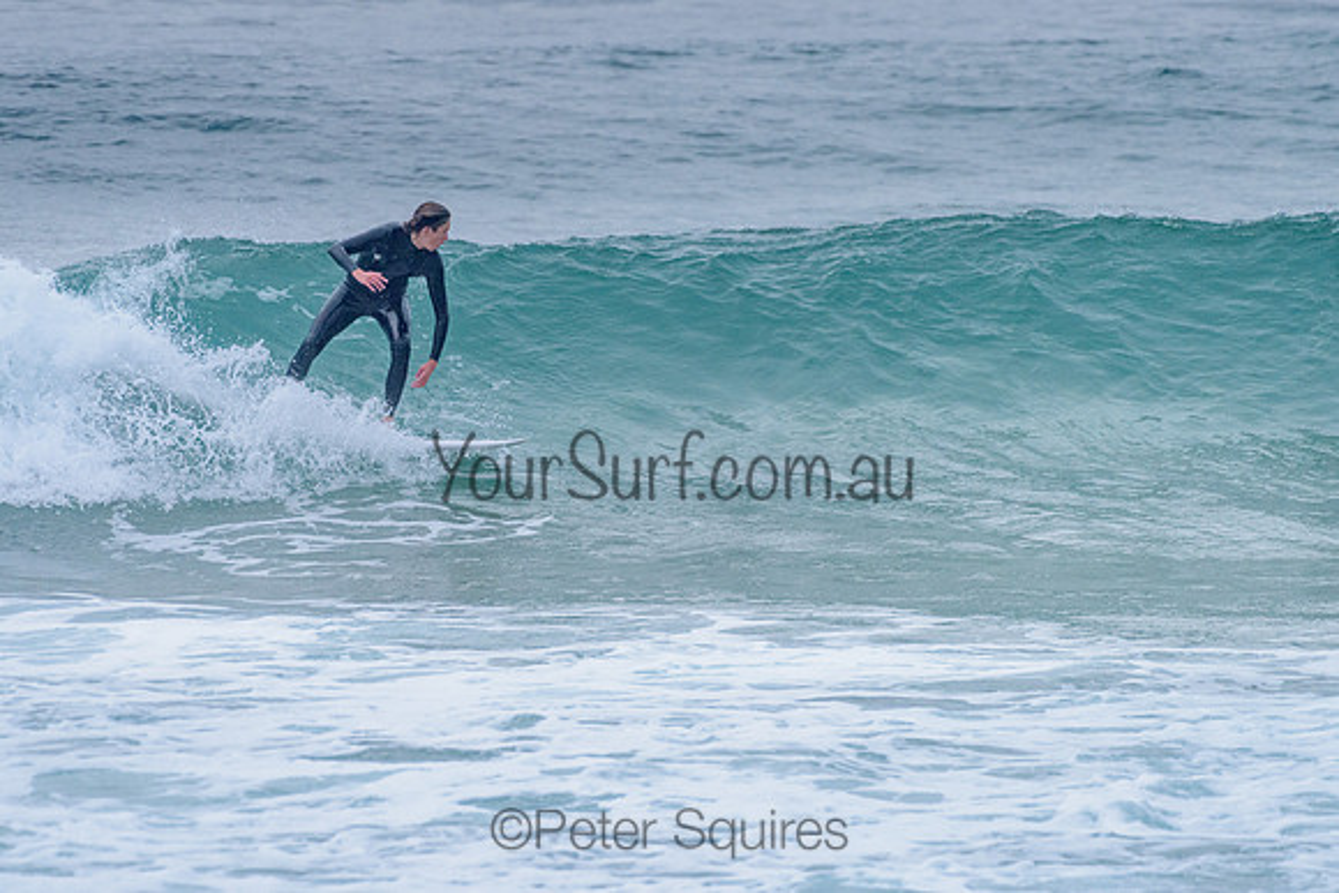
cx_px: 643
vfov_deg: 2.2
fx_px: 22799
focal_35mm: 613
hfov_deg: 3.4
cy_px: 389
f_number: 5.6
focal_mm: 500
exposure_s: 1/2000
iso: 1400
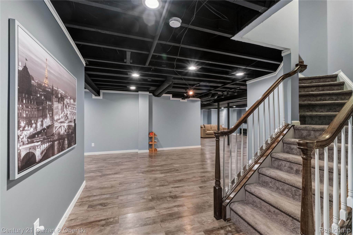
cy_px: 118
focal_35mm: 15
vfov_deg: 77.3
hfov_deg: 100.4
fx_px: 147
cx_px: 176
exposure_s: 2
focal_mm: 10
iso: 1250
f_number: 8
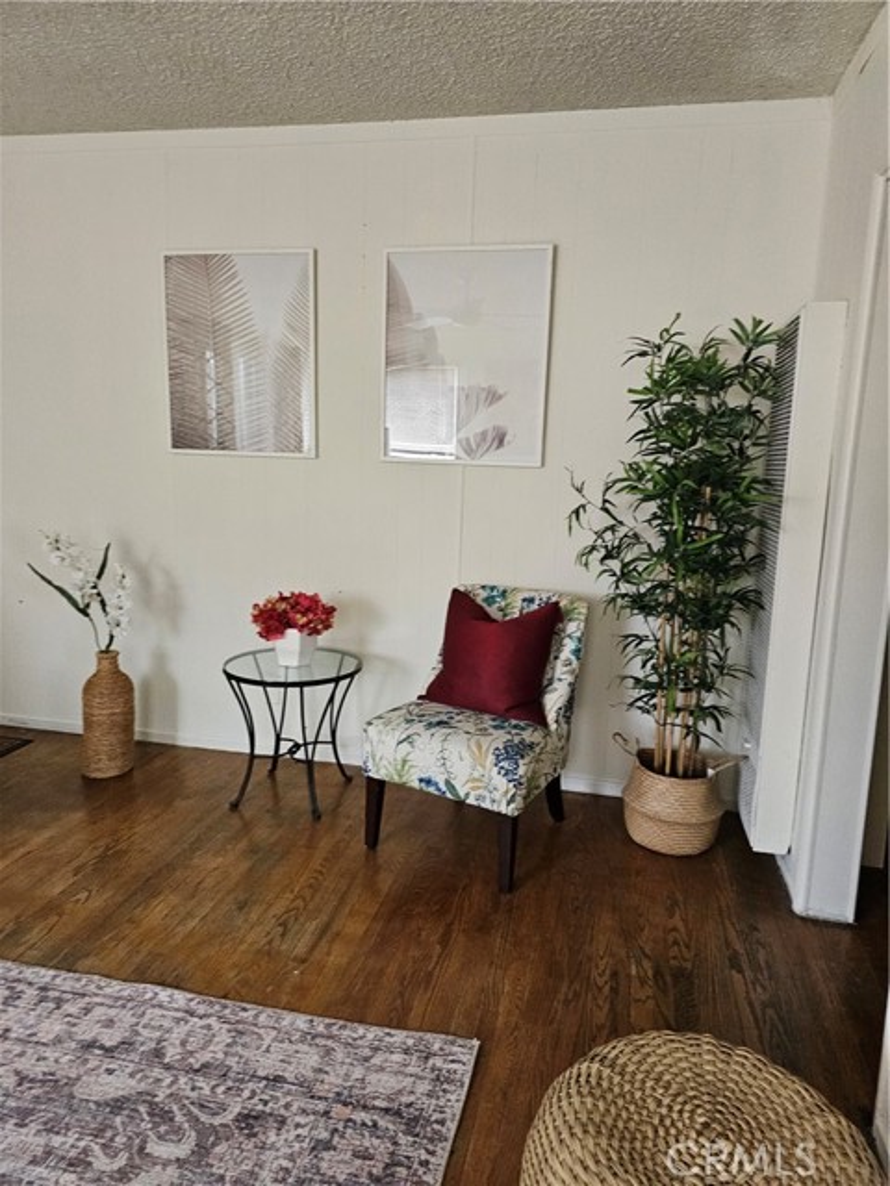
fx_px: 788
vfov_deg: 73.9
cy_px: 593
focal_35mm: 23
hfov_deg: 58.9
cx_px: 445
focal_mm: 6.3
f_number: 1.7
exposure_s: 1/120
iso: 500
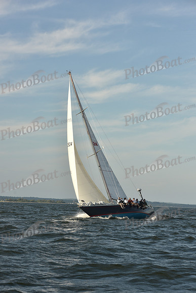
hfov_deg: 14.9
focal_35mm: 92
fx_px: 751
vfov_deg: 22.1
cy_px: 146
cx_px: 98
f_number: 6.3
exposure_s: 1/1000
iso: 250
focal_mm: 92
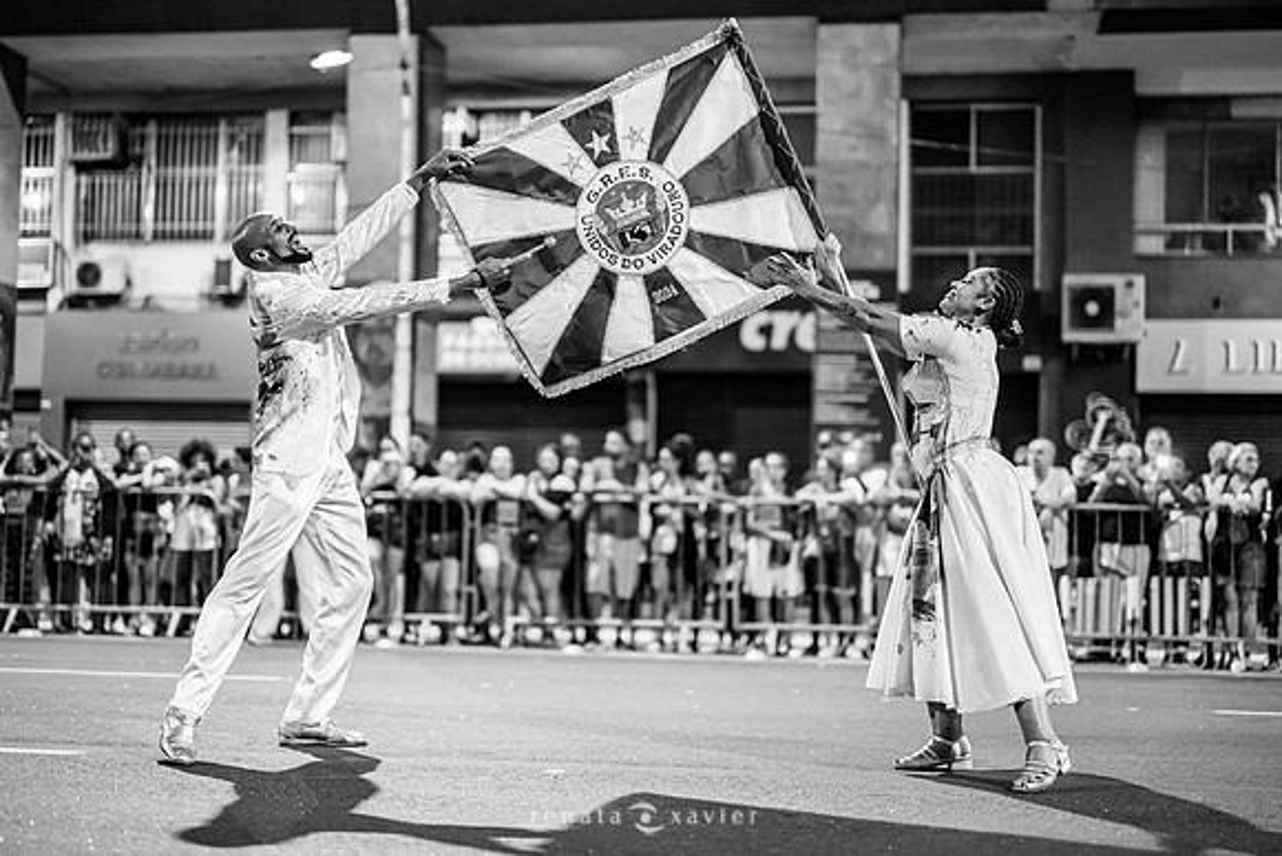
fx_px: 1855
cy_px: 428
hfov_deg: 38.1
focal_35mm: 52
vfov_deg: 26.0
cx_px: 641
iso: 2000
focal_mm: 50
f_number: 1.2
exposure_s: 1/320
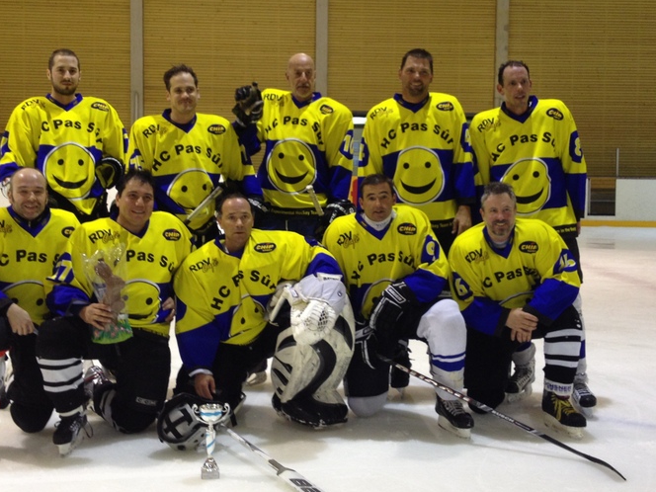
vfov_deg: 27.0
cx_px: 324
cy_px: 211
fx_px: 1023
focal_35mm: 54
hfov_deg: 35.5
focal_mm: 4.28
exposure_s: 1/20
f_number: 2.4
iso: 80
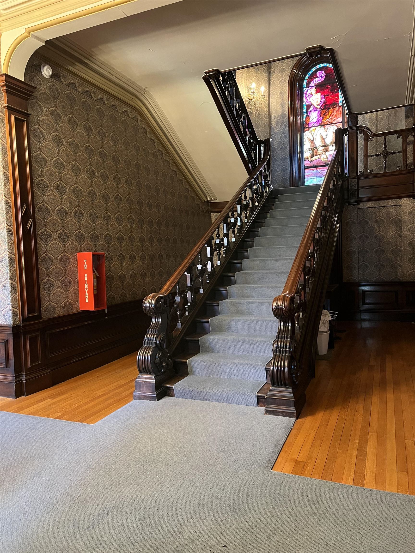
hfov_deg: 53.1
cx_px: 208
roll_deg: +2.6
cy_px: 276
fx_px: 416
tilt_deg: -2.6
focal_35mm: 26
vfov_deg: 67.3
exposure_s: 1/40
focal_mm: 5.1
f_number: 1.6
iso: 640
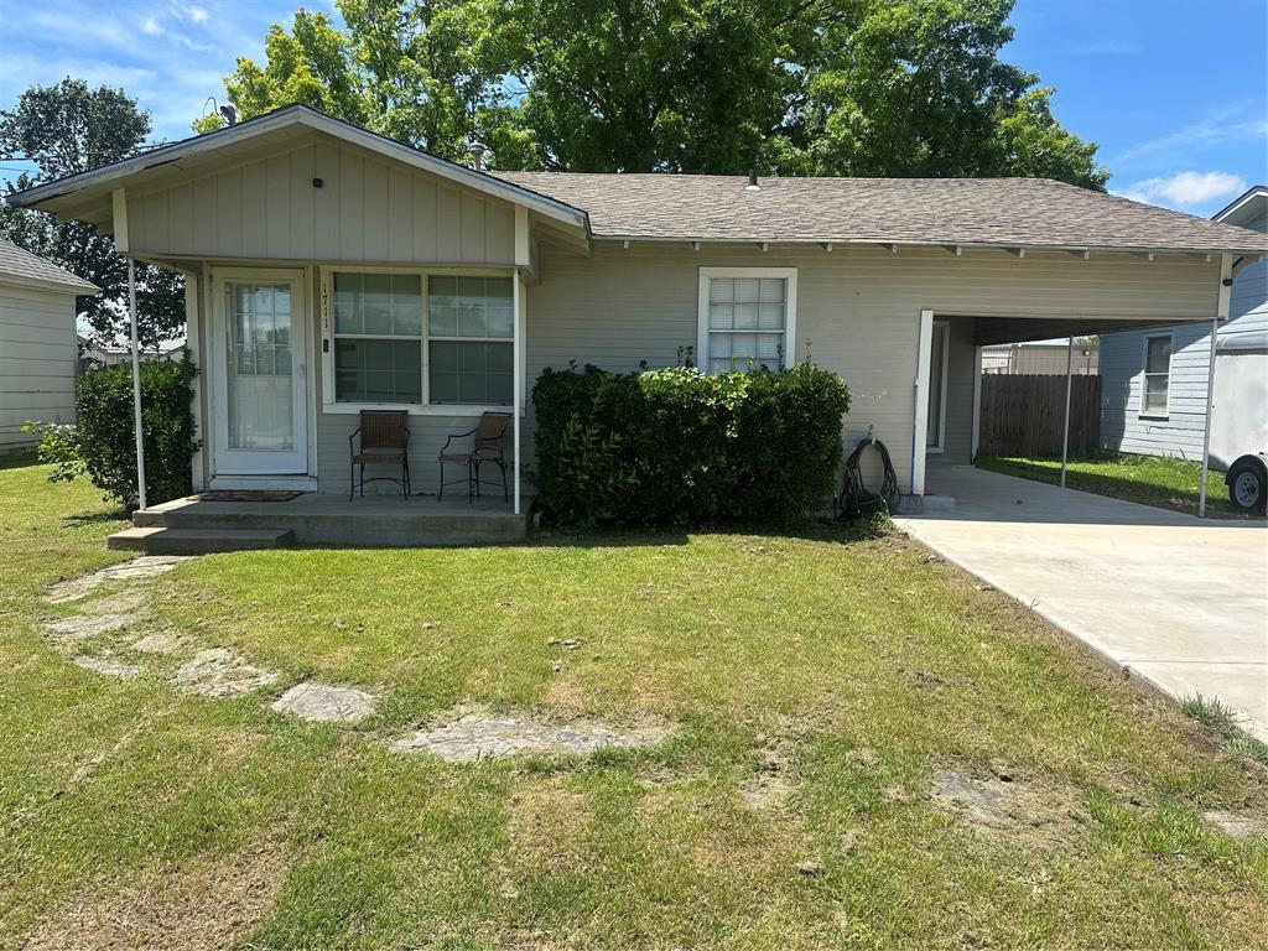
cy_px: 476
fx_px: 879
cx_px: 634
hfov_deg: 71.6
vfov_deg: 56.8
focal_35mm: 24
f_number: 1.78
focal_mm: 6.86
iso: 80
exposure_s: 1/2967
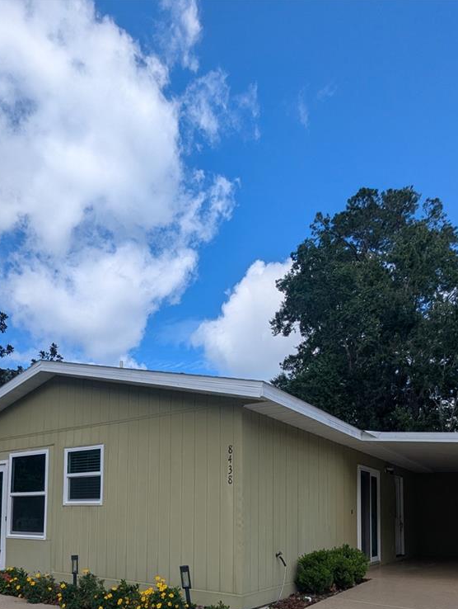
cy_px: 493
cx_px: 201
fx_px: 457
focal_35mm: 26
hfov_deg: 53.1
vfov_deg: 61.3
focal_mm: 2.35
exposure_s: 1/1799
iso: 50
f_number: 2.2
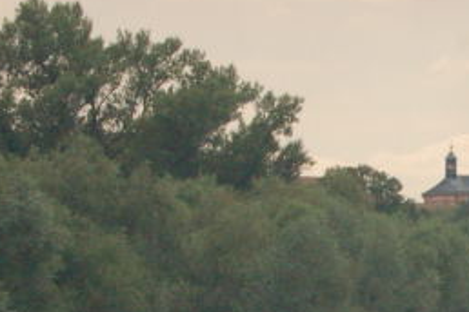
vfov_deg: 4.2
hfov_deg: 6.2
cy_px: 300
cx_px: 843
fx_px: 4260
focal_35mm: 327
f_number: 14
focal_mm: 55
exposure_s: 1/800
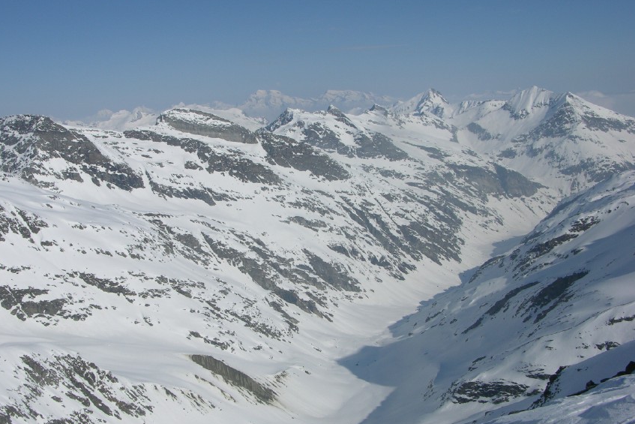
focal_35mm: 44
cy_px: 234
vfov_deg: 30.5
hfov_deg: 44.4
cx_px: 269
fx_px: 776
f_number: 8
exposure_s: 1/535
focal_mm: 8.9
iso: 50
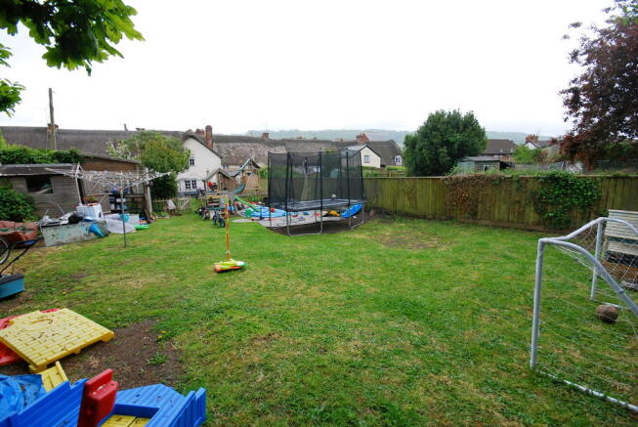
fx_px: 266
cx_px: 319
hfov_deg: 100.3
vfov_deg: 77.5
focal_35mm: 15
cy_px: 214
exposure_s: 1/100
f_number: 9
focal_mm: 10
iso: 200
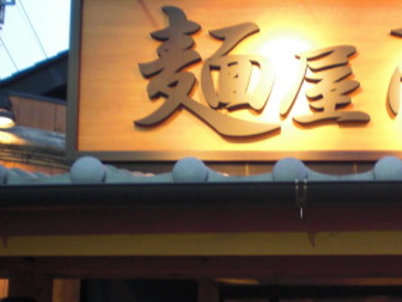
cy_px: 270
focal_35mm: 85
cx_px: 363
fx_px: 988
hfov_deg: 22.4
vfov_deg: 17.2
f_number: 3.1
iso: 200
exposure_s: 1/25
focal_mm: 6.3
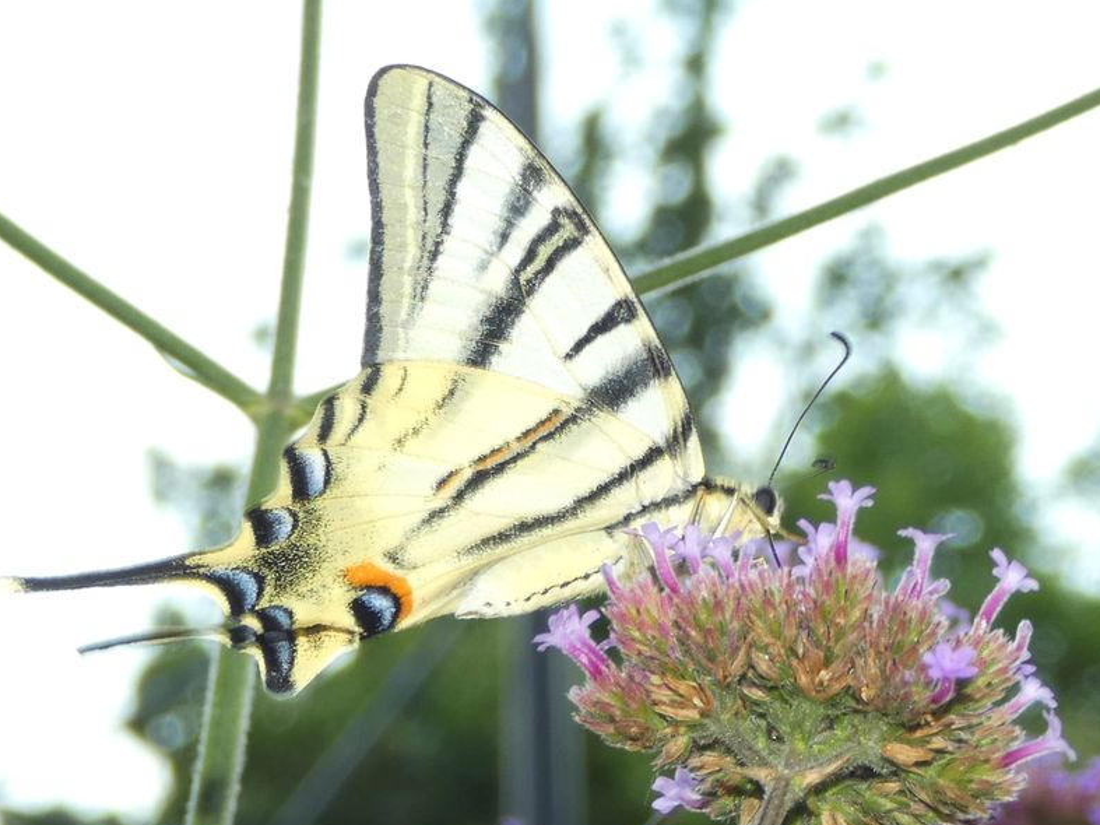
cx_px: 560
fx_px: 2860
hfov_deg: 21.8
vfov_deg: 16.4
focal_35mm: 90
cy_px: 443
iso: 80
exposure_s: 1/60
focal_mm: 14.8
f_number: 4.5
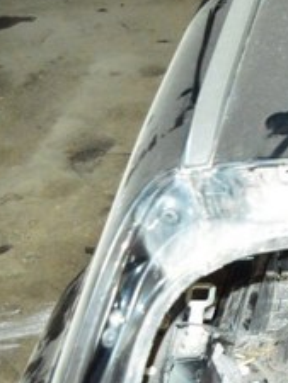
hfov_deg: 14.3
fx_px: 997
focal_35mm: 90
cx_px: 530
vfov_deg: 21.5
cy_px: 77
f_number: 4
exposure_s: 1/200
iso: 6400
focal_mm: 22
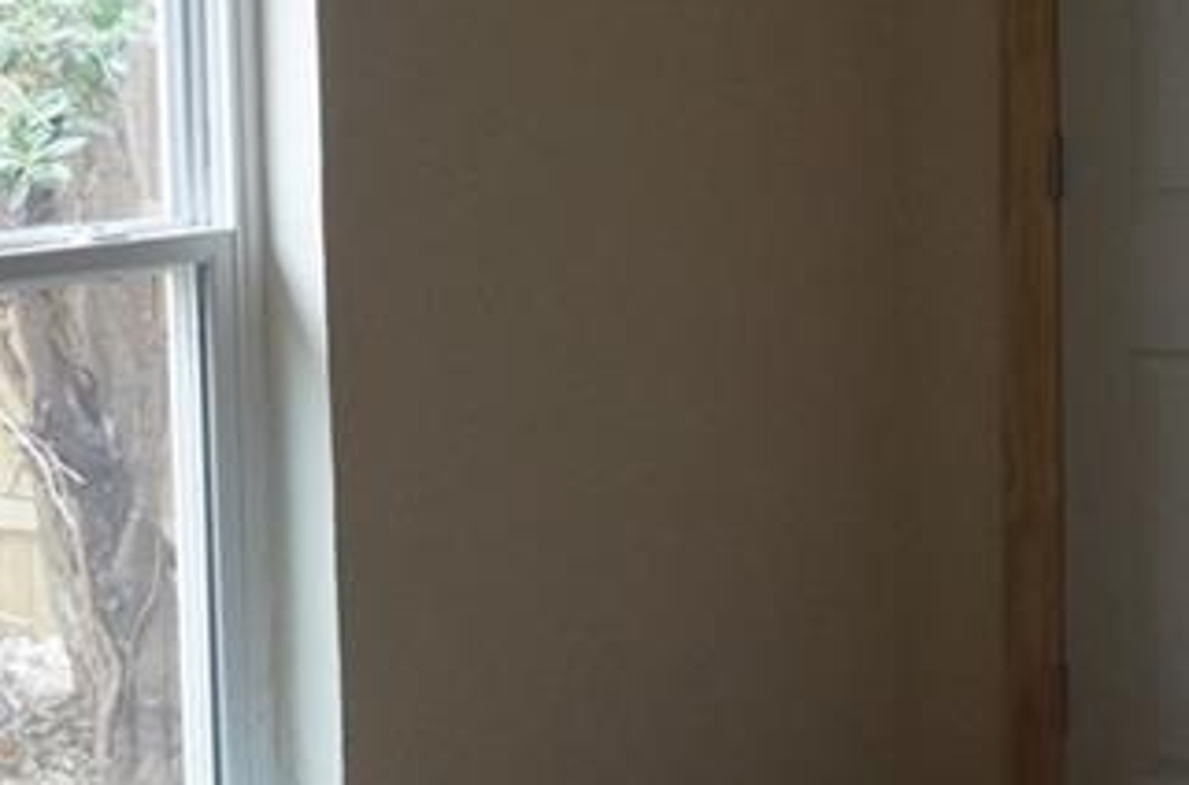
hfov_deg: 20.3
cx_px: 804
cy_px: 178
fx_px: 3313
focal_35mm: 101
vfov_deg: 13.5
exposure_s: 1/160
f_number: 4
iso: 1600
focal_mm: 21
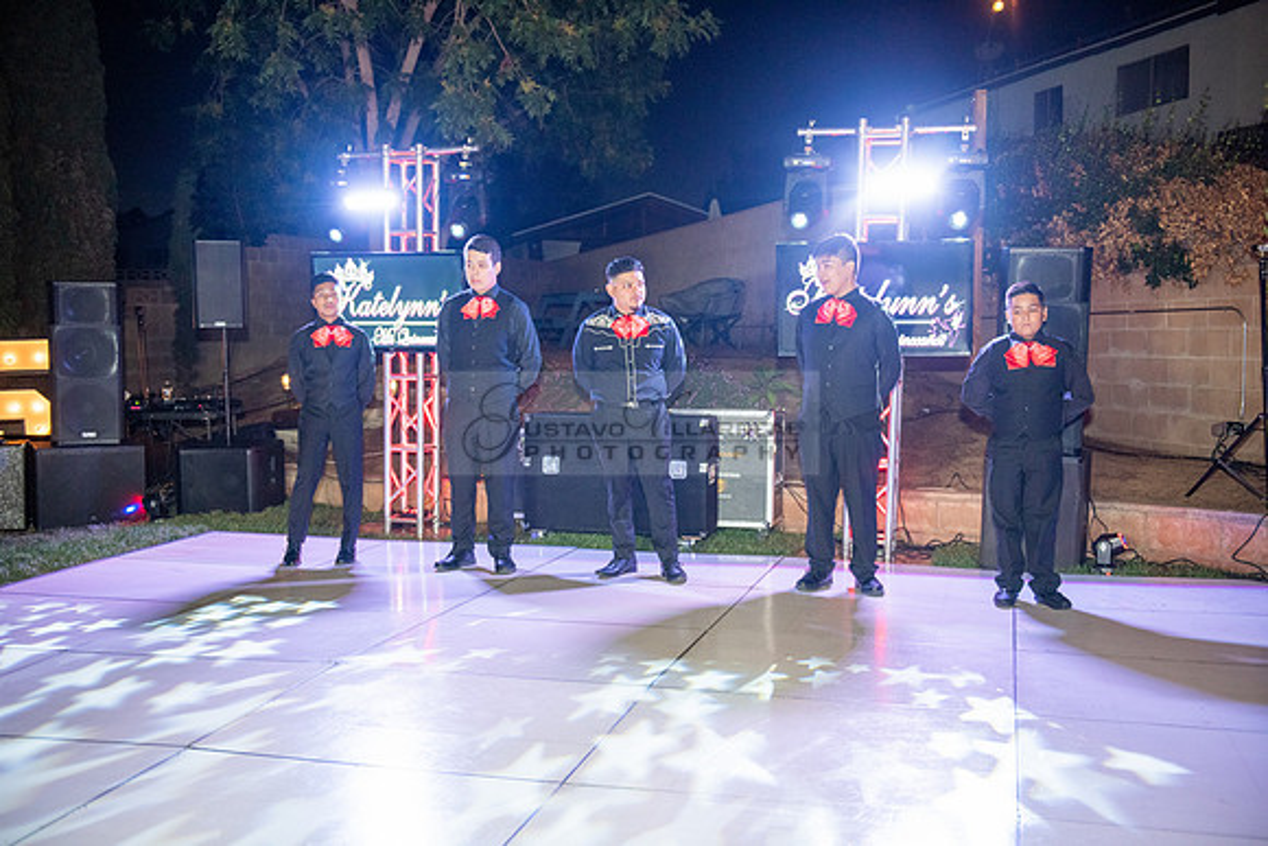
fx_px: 1268
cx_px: 634
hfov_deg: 53.1
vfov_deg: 36.9
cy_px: 423
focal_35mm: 36
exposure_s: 1/100
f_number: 3.2
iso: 1600
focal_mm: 36
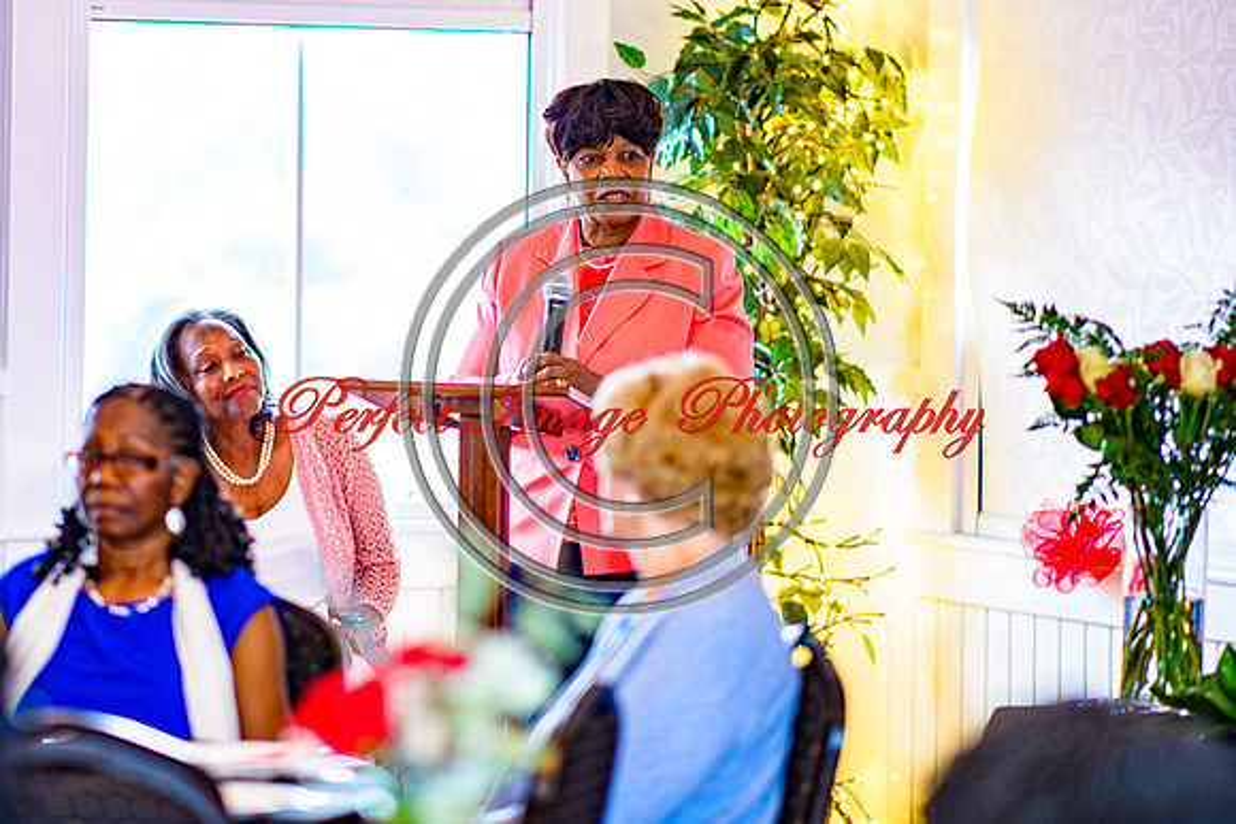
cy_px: 257
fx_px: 6088
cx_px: 386
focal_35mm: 177
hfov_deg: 11.6
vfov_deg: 7.7
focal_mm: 105
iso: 100
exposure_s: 1/80
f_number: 1.4
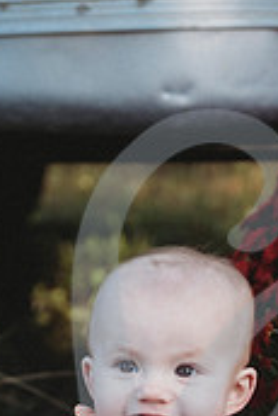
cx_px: 152
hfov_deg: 10.5
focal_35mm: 131
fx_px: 1514
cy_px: 518
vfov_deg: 15.0
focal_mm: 50
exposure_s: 1/250
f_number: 2.8
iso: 100
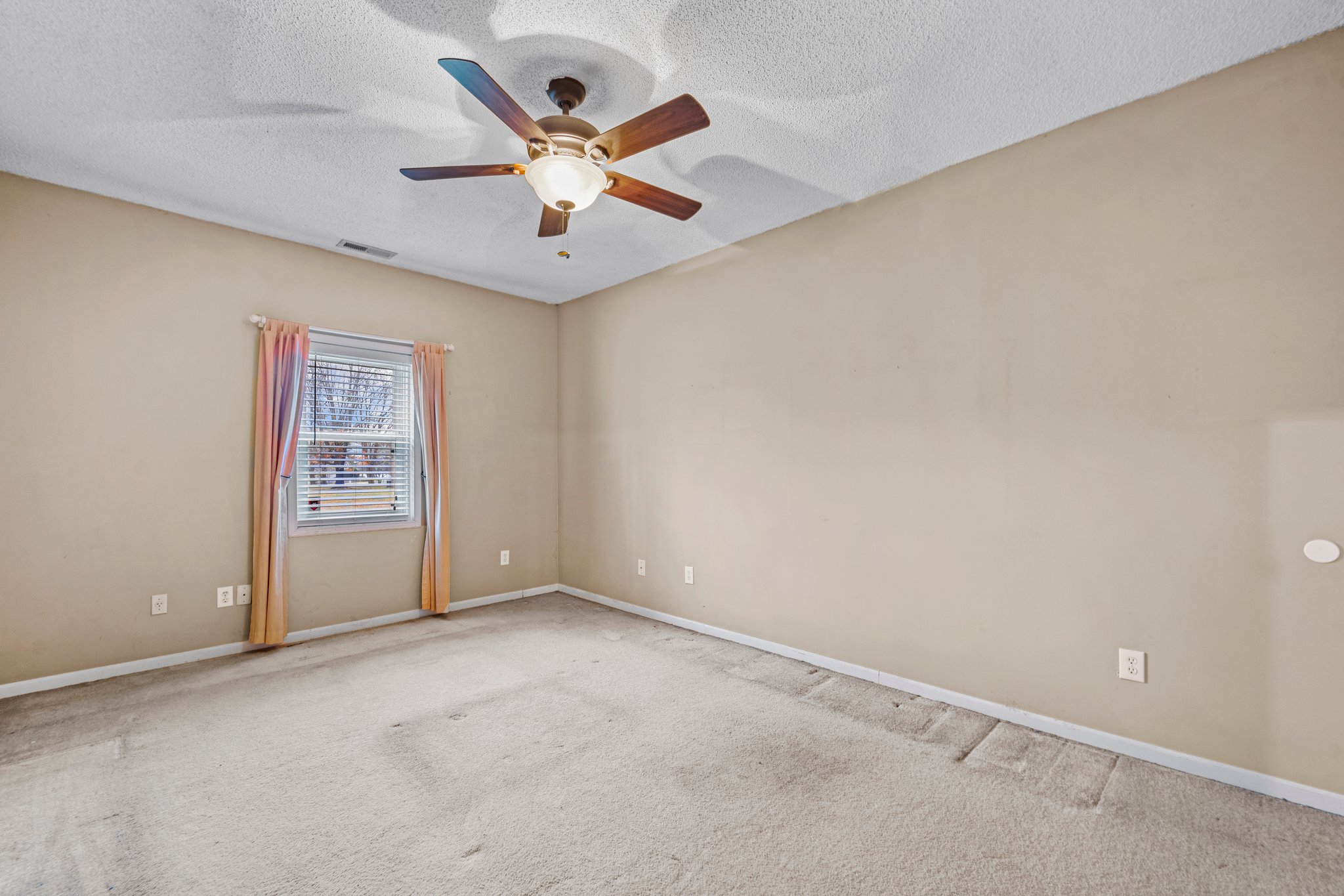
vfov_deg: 81.2
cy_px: 448
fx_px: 523
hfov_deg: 104.3
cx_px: 672
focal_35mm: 14
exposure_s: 8
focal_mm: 14
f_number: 8
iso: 400
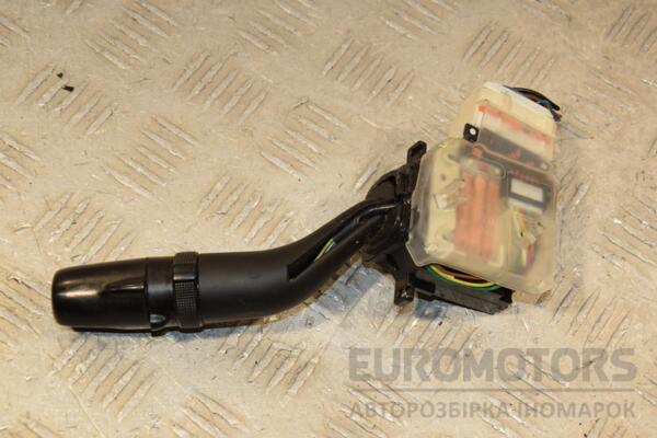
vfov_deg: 15.7
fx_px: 1588
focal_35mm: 87
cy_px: 219
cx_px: 328
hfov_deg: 23.4
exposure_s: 1/200
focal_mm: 58
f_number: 8
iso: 800
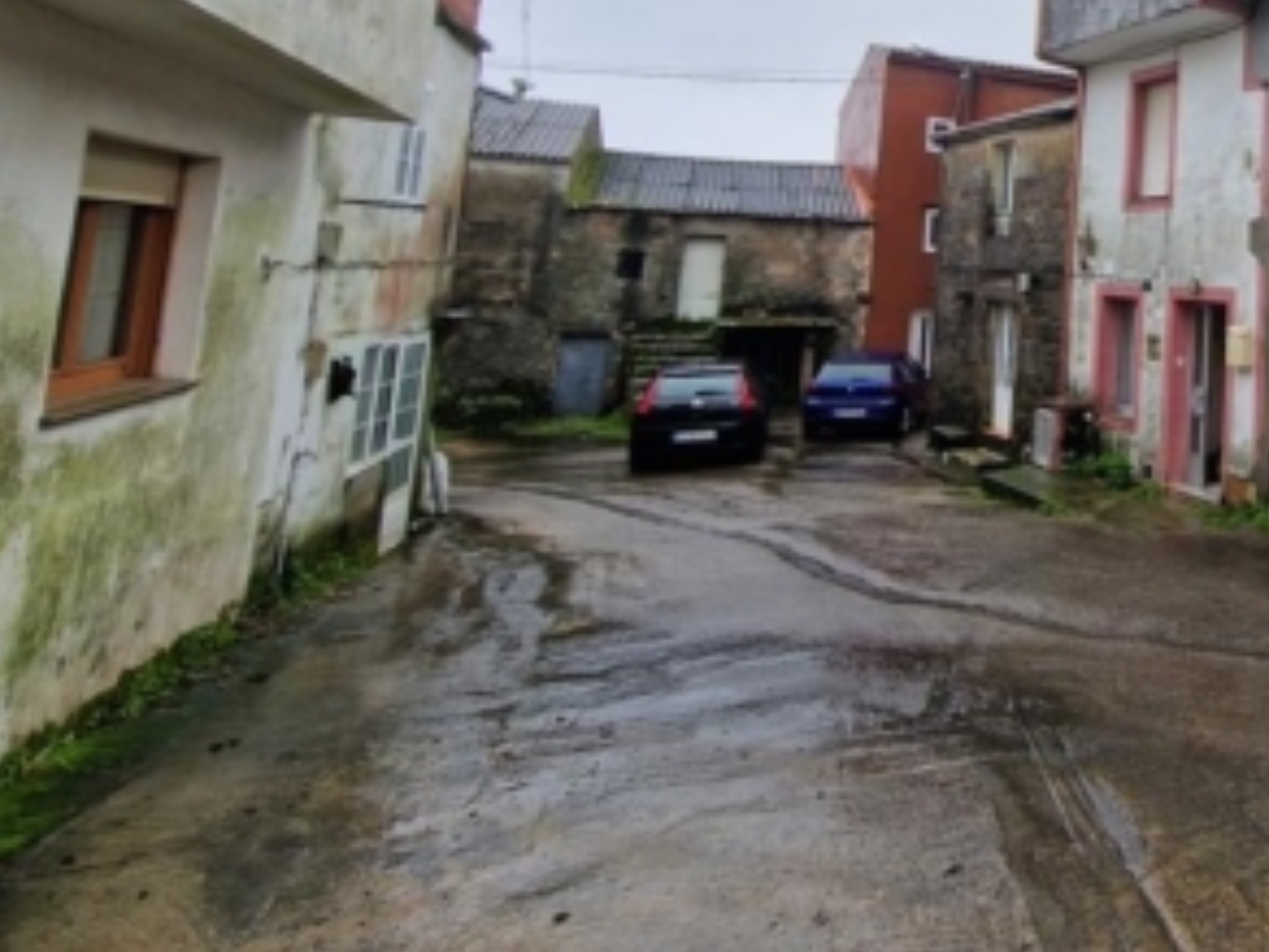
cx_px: 1213
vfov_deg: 49.2
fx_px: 953
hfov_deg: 55.2
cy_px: 156
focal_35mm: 26
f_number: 2.2
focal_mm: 2.2
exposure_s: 1/204
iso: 50
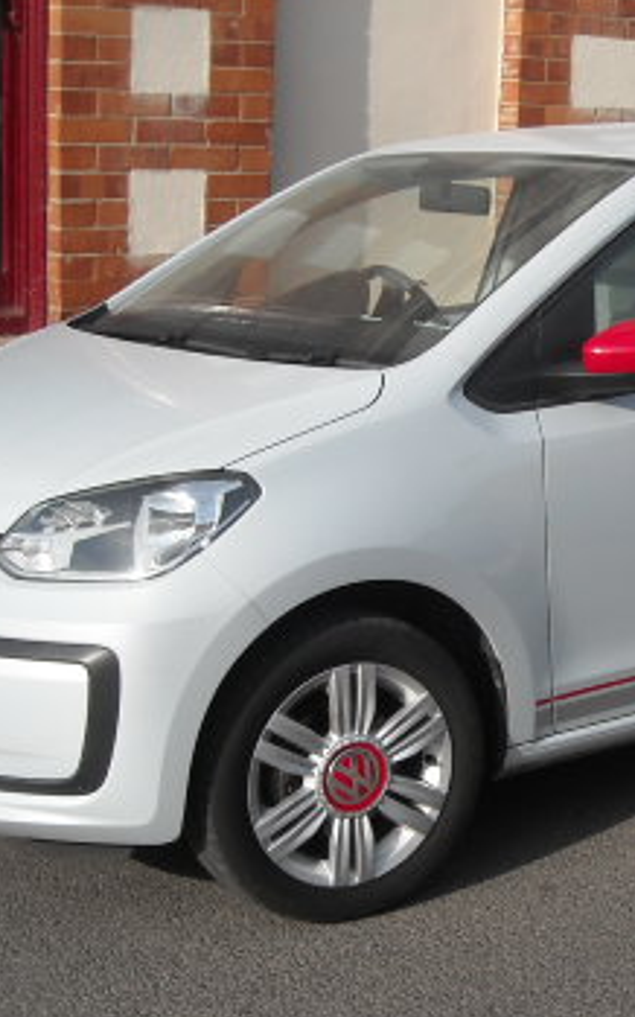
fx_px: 1884
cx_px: 545
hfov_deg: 18.9
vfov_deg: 30.2
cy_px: 501
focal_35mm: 68
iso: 64
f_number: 5.6
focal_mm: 5.7
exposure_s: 1/309
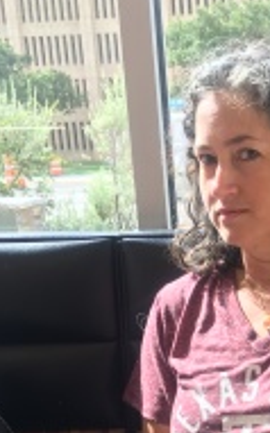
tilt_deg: -17.2
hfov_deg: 20.9
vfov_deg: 33.3
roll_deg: +2.0
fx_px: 696
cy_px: 363
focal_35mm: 59
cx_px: 297
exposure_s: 1/60
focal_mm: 4.15
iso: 25
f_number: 2.2
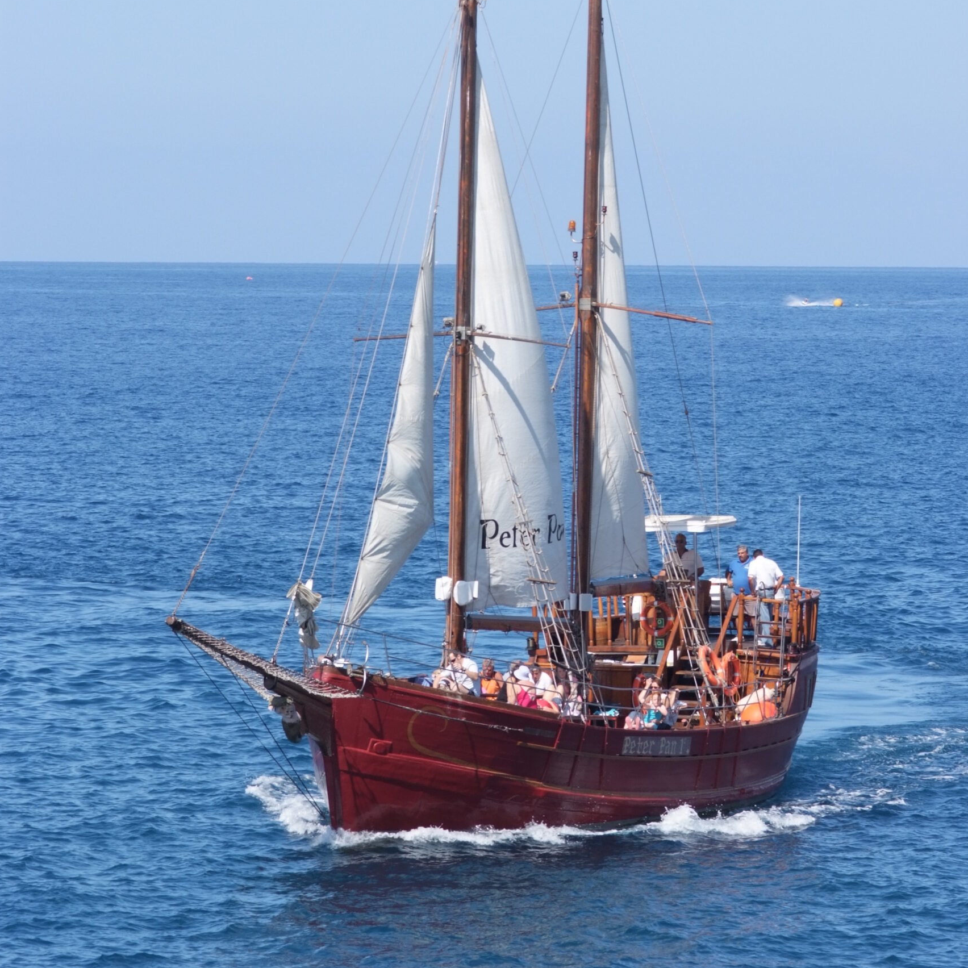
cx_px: 484
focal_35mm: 202
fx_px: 6391
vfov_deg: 8.7
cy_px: 274
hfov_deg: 8.7
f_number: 10
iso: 400
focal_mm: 105
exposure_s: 1/400
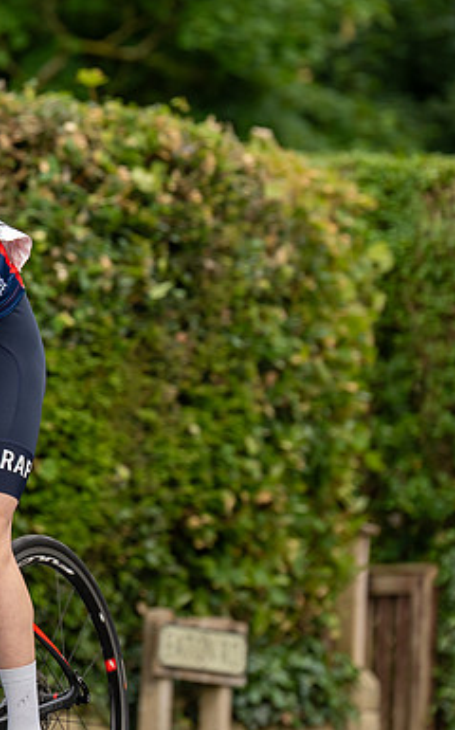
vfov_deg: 6.7
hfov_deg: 4.1
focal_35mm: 315
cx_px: -168
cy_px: 247
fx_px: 6261
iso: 400
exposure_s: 1/800
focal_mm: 155
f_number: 4
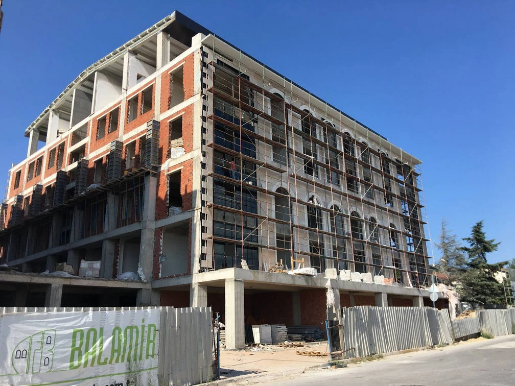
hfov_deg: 61.7
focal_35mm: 29
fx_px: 431
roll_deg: +0.7
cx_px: 258
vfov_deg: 48.2
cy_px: 193
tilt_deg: +18.8
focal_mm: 4.15
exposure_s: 1/1350
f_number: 2.2
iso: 25
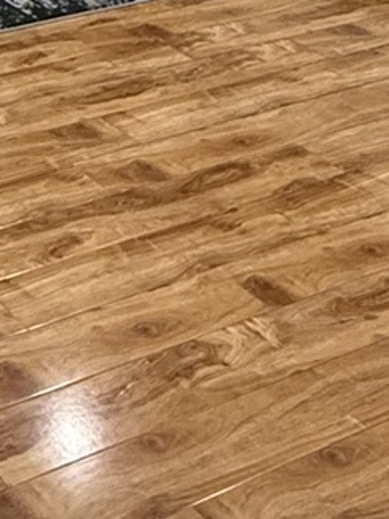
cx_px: -143
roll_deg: -1.1
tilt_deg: -18.3
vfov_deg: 21.0
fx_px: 1320
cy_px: -73
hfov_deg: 15.8
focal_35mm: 88
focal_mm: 2.22
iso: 250
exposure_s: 1/60
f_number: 2.2
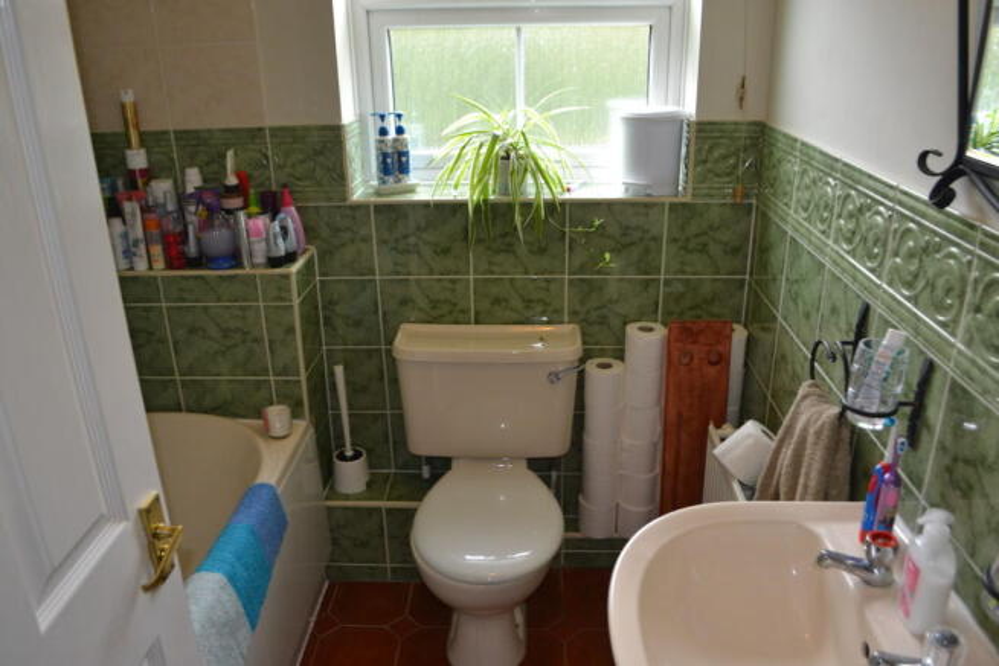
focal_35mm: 27
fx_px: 749
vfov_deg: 48.0
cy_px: 333
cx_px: 500
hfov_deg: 67.4
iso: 500
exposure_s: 1/60
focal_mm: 18
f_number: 3.5
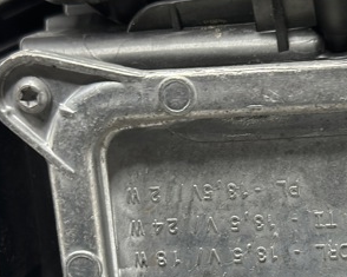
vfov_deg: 14.9
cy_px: 254
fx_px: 1047
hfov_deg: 18.5
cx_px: 308
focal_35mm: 102
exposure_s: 1/50
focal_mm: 6.86
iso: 250
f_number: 1.78
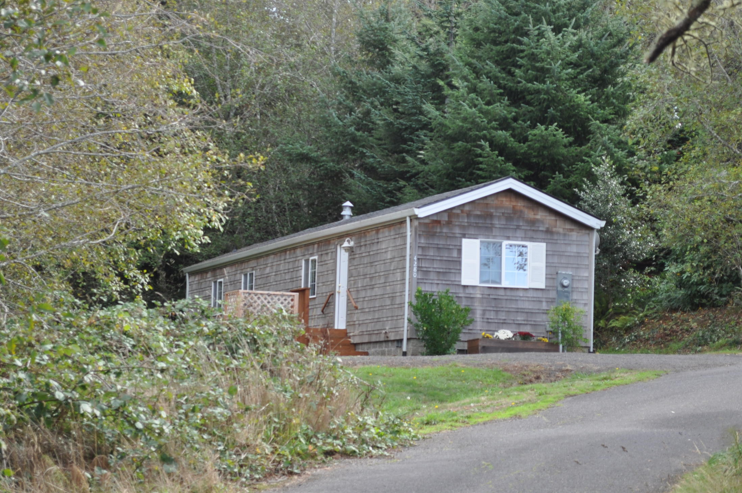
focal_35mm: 113
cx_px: 372
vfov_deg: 12.1
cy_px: 252
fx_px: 2319
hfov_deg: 18.2
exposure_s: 1/125
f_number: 5.6
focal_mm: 55
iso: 200
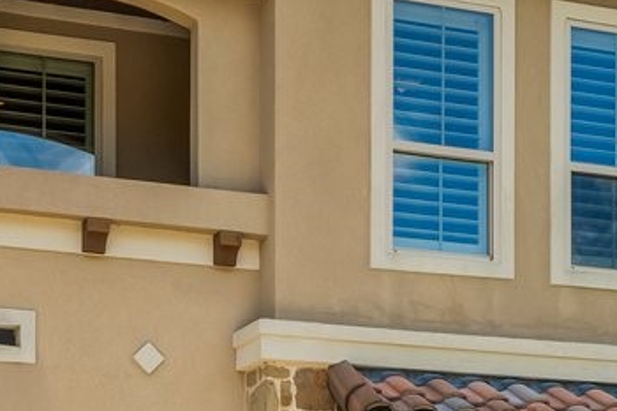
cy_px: 646
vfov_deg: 15.2
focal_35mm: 82
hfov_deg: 24.5
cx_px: 160
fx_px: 1405
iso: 400
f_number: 11
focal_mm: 14
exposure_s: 1/500
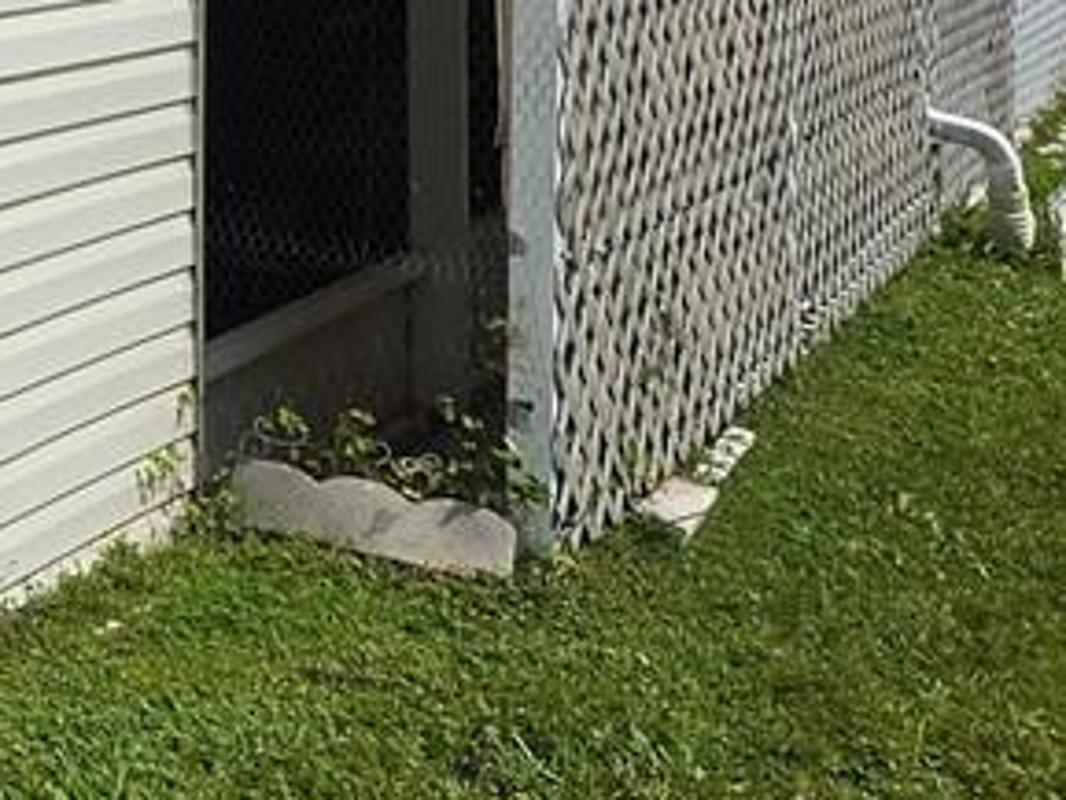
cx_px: -922
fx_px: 2218
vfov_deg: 19.2
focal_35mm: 72
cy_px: -177
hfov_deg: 19.3
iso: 32
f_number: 1.9
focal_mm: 2.2
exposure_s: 1/4311
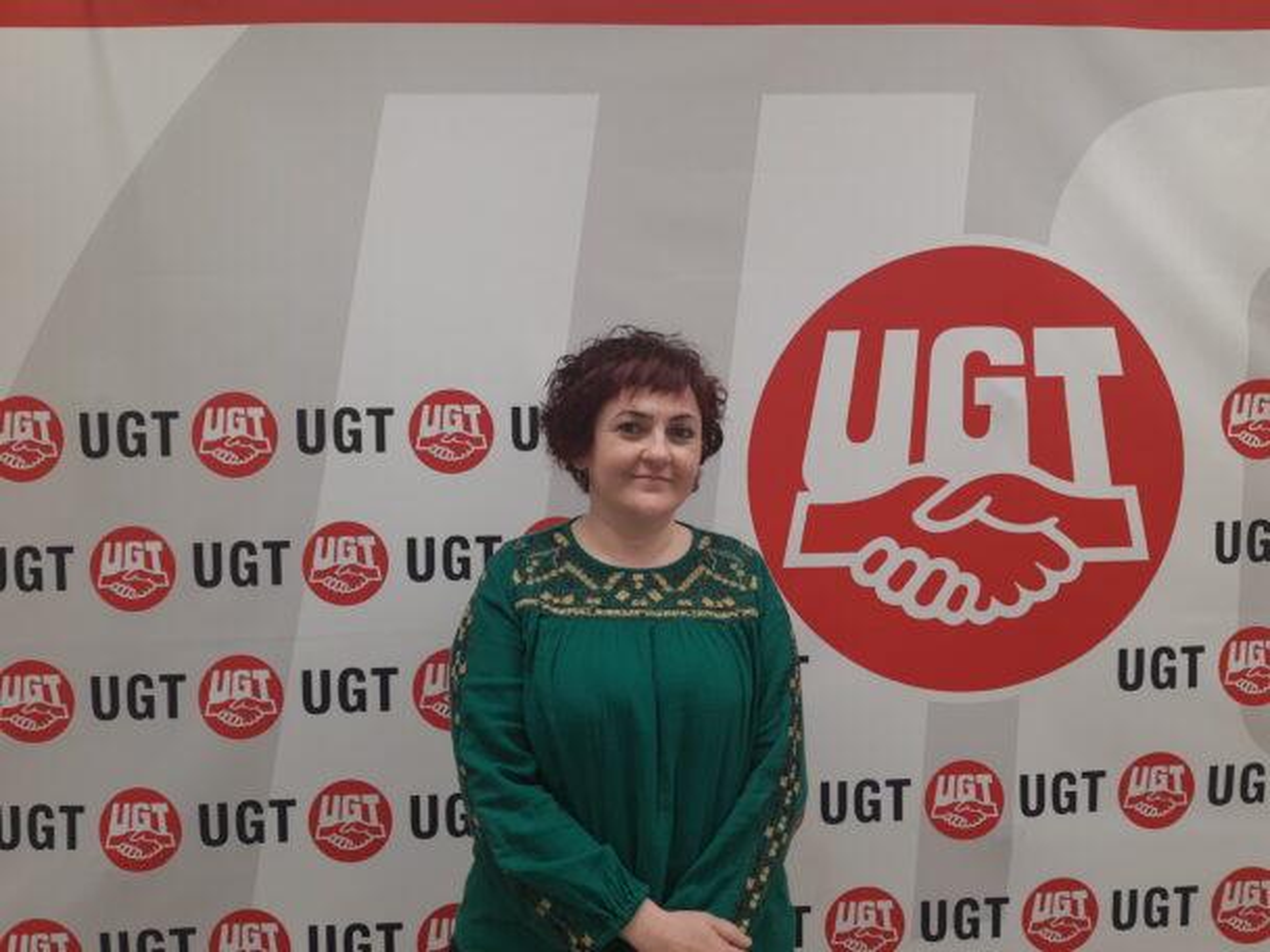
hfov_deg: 67.3
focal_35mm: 26
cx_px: 635
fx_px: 954
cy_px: 476
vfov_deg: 53.1
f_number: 1.7
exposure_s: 1/50
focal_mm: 3.93
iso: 40
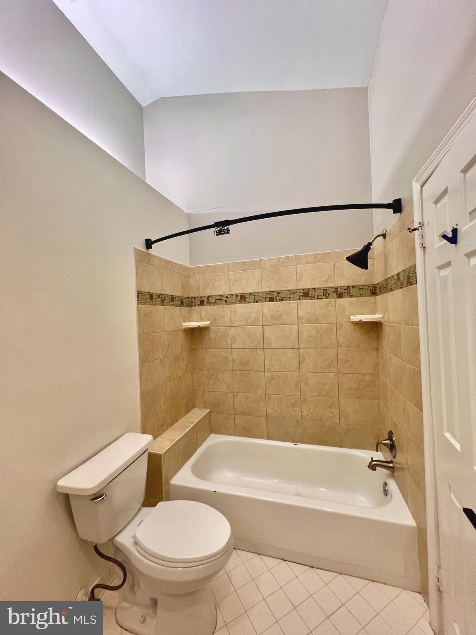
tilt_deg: -1.0
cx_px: 238
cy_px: 318
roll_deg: +2.4
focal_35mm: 13
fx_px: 238
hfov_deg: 89.9
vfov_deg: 106.2
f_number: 1.8
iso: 250
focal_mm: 1.57
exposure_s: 1/120
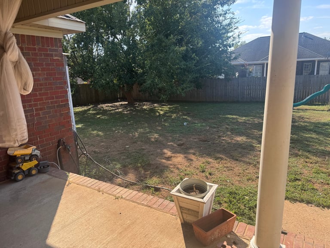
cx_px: 165
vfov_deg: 56.8
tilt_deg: -12.1
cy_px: 124
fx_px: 229
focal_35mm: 24
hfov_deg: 71.6
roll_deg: +1.9
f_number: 1.78
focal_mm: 6.76
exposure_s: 1/1524
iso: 80
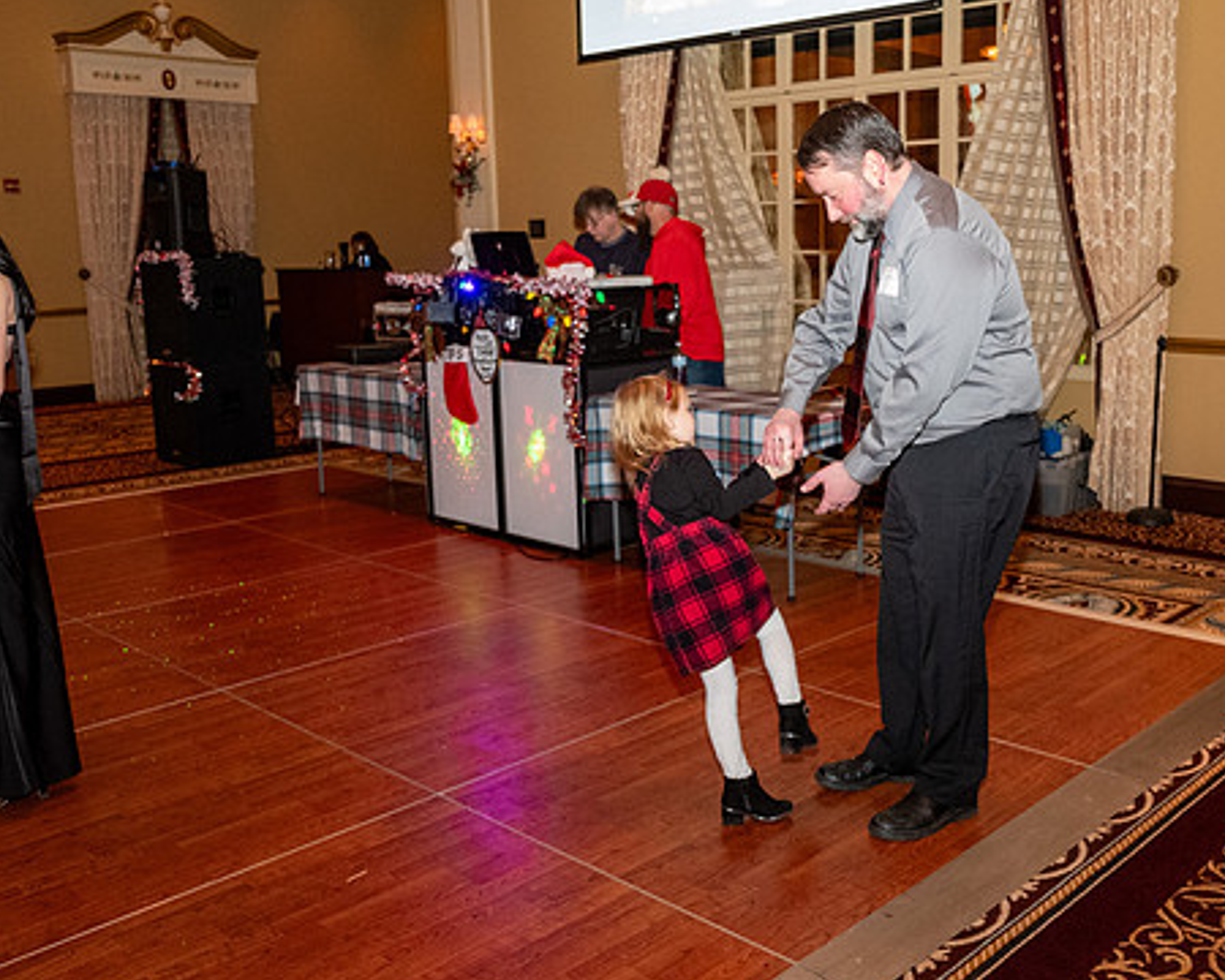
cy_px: 475
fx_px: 1233
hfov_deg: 52.3
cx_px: 768
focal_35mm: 34
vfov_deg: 43.4
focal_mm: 18
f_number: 2.8
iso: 2500
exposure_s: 1/125
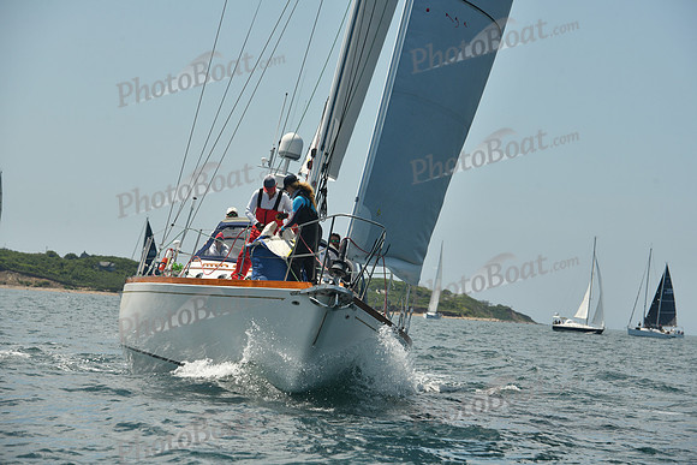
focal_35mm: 160
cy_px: 232
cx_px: 348
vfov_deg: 8.6
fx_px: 3098
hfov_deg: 12.8
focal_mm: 160
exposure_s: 1/640
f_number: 9
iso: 320
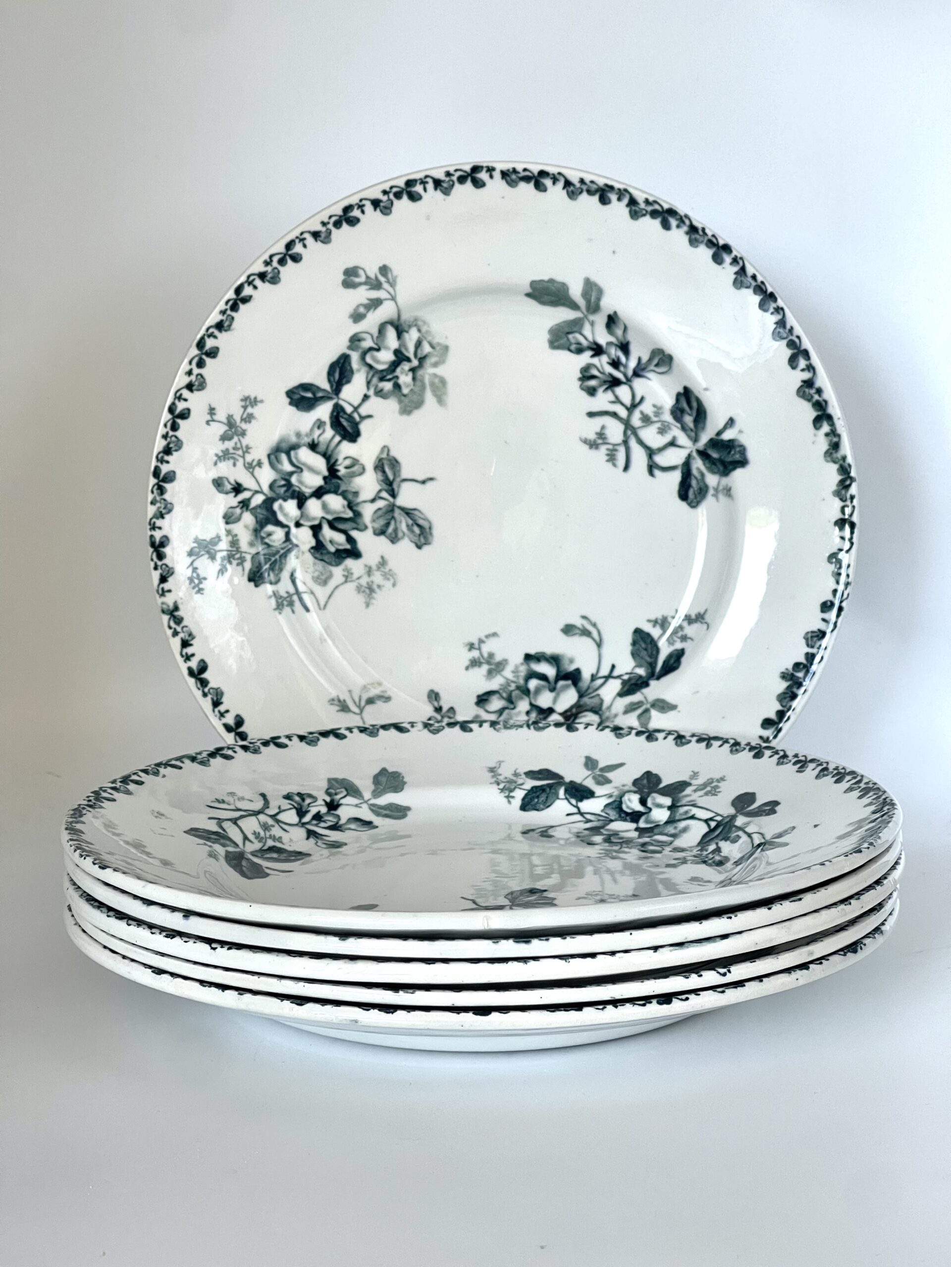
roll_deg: +1.0
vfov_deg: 30.3
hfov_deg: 22.9
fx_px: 2344
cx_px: 476
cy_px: 634
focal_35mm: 64
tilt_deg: -7.9
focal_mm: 7.5
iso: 80
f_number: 2.2
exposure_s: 1/99
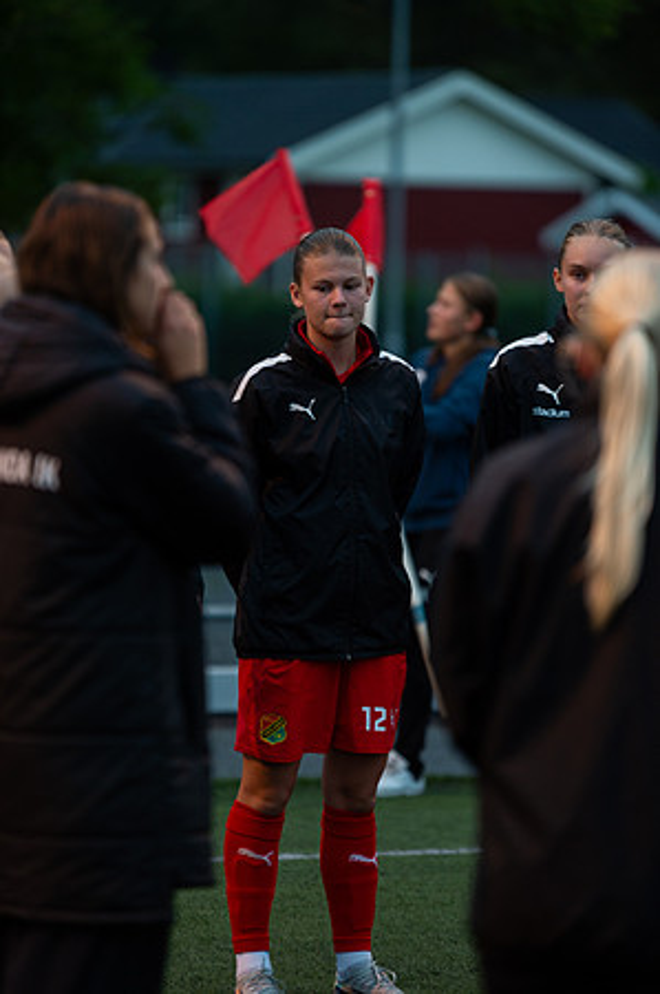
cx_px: 330
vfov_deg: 10.3
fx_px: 5512
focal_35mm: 200
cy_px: 497
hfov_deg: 6.9
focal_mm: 200
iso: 720
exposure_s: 1/200
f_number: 3.2
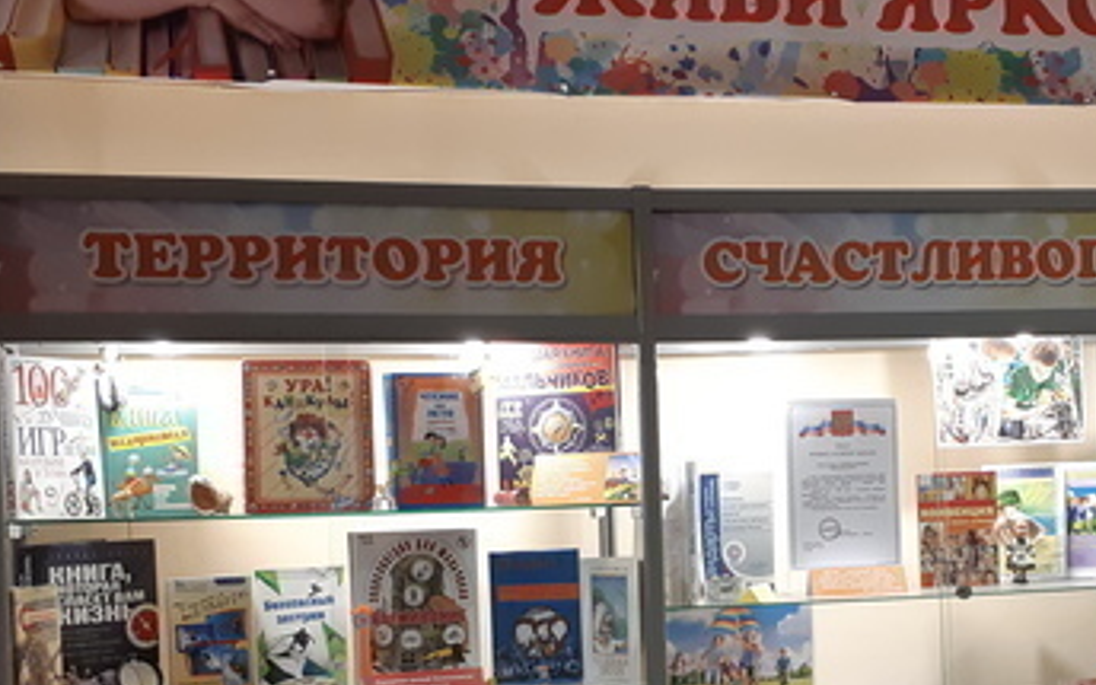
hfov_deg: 31.7
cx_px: 736
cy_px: 519
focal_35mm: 64
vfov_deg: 20.2
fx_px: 1912
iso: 100
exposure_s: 1/50
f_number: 1.7
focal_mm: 3.93
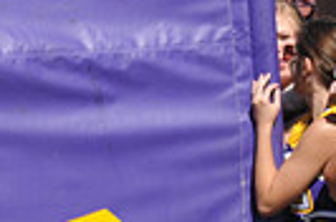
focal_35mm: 784
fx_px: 7300
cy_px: 105
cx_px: -349
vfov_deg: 1.7
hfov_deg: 2.6
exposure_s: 1/640
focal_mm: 120
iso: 200
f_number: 6.3
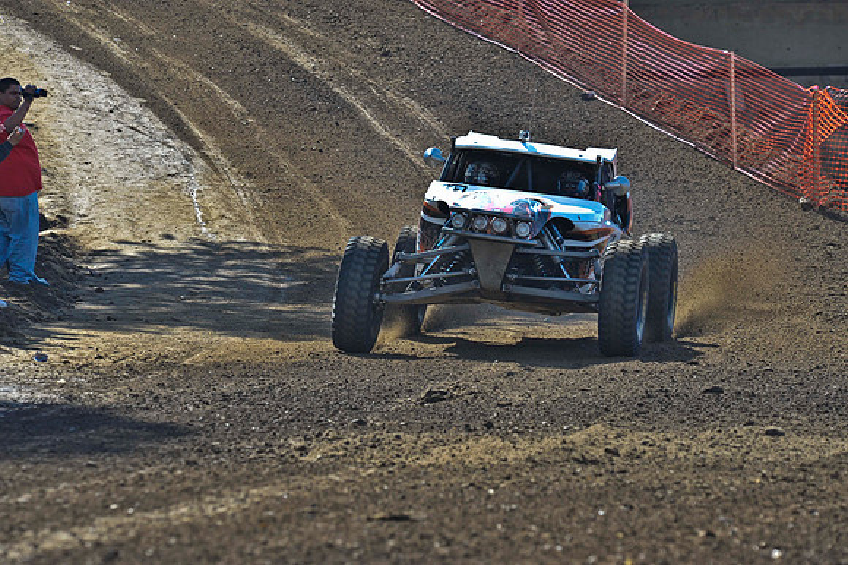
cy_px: 282
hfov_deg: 6.1
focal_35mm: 340
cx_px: 424
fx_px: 8004
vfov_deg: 4.0
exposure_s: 1/640
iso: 640
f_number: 7.1
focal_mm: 340
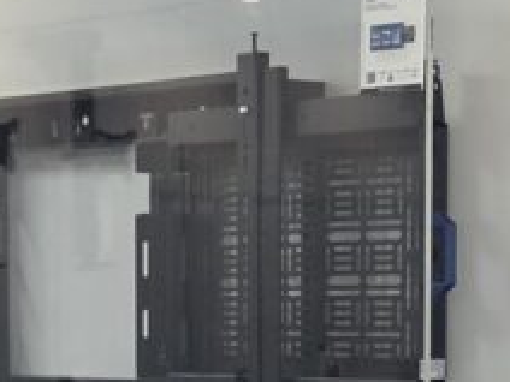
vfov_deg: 9.8
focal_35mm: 148
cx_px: 59
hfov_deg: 13.2
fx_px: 2180
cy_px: 523
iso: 80
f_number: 1.8
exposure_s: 1/100
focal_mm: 5.4
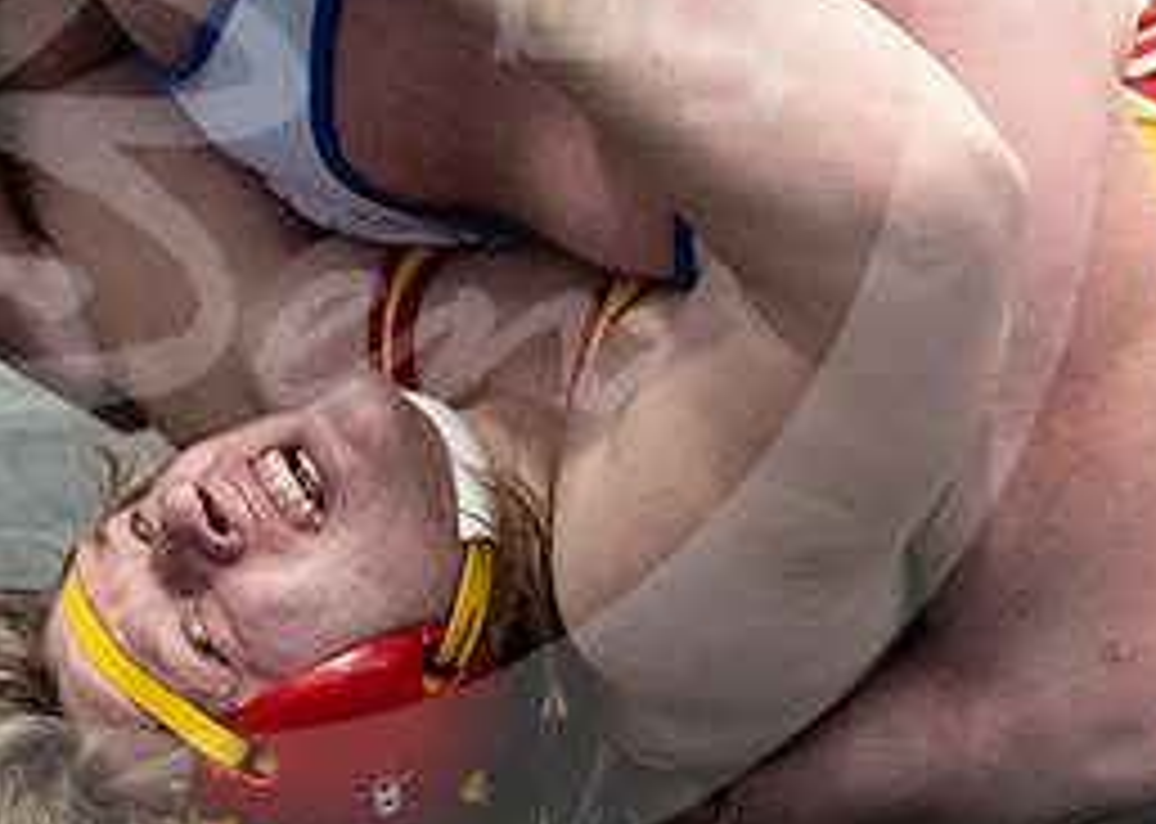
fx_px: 18563
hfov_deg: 3.6
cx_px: 942
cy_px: 663
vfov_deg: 2.5
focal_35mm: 566
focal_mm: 102
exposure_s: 1/1000
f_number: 2.8
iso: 3200
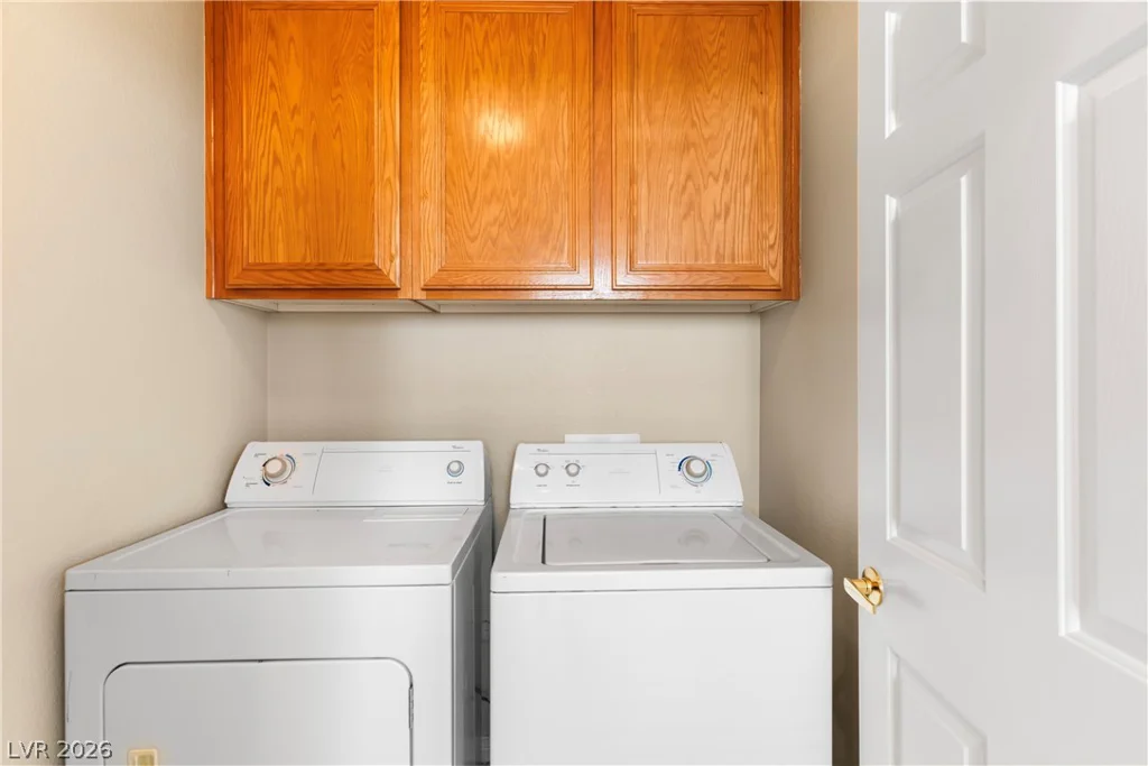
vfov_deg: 70.5
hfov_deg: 93.3
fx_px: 542
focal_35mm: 17
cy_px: 383
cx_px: 574
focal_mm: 17
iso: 400
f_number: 8
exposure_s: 1/3
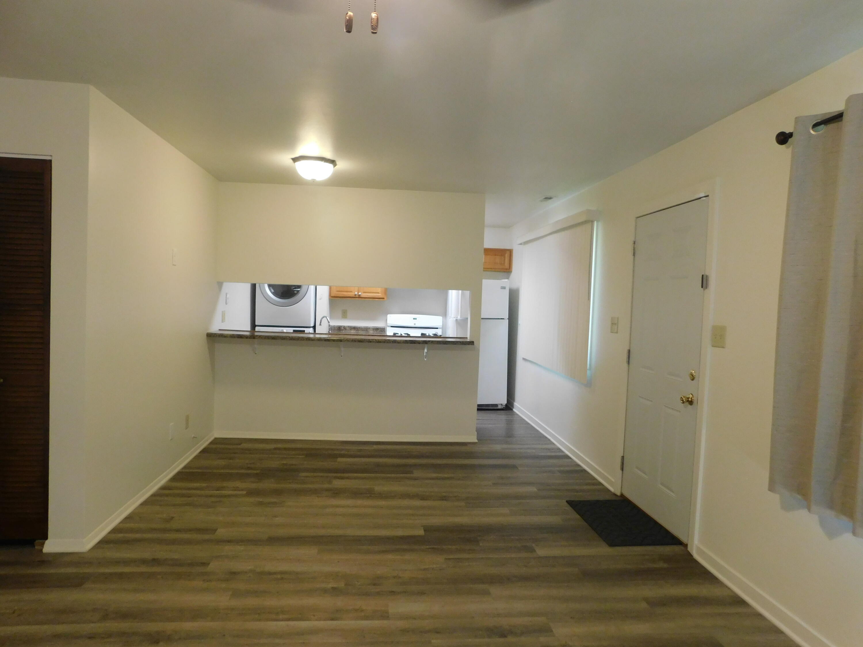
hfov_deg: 73.9
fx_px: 573
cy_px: 324
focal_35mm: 23
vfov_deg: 58.9
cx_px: 432
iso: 320
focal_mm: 4
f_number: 3
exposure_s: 1/30
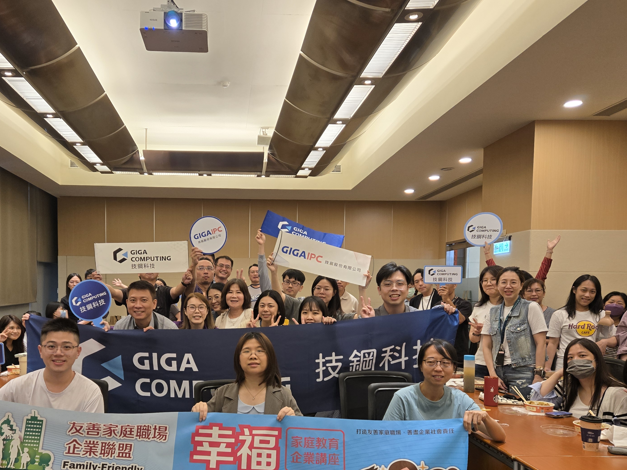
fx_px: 598
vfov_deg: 42.4
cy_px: 309
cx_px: 246
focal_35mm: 33
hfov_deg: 54.9
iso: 100
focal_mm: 5.4
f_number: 1.8
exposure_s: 1/120
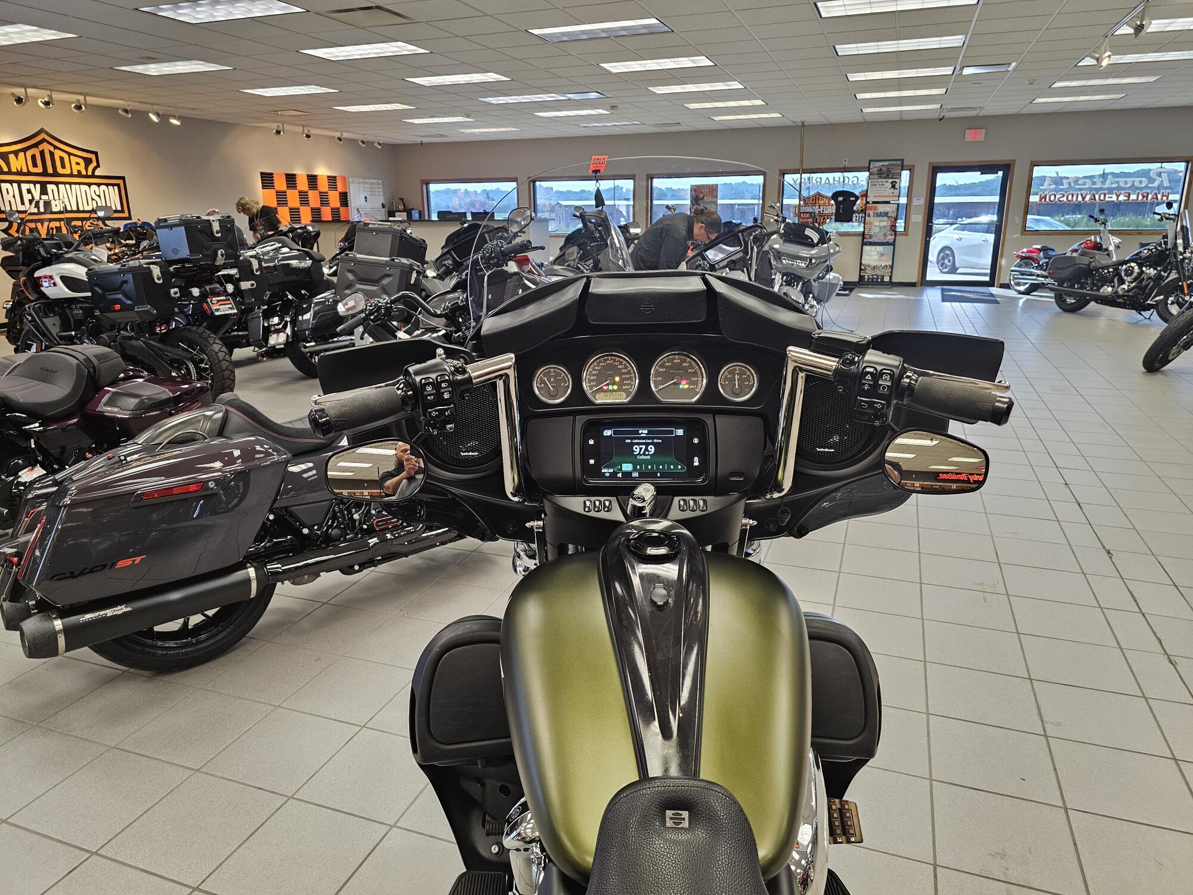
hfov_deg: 73.9
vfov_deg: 58.9
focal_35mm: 23
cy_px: 448
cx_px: 596
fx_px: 793
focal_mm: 6.3
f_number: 1.7
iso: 250
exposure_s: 1/120
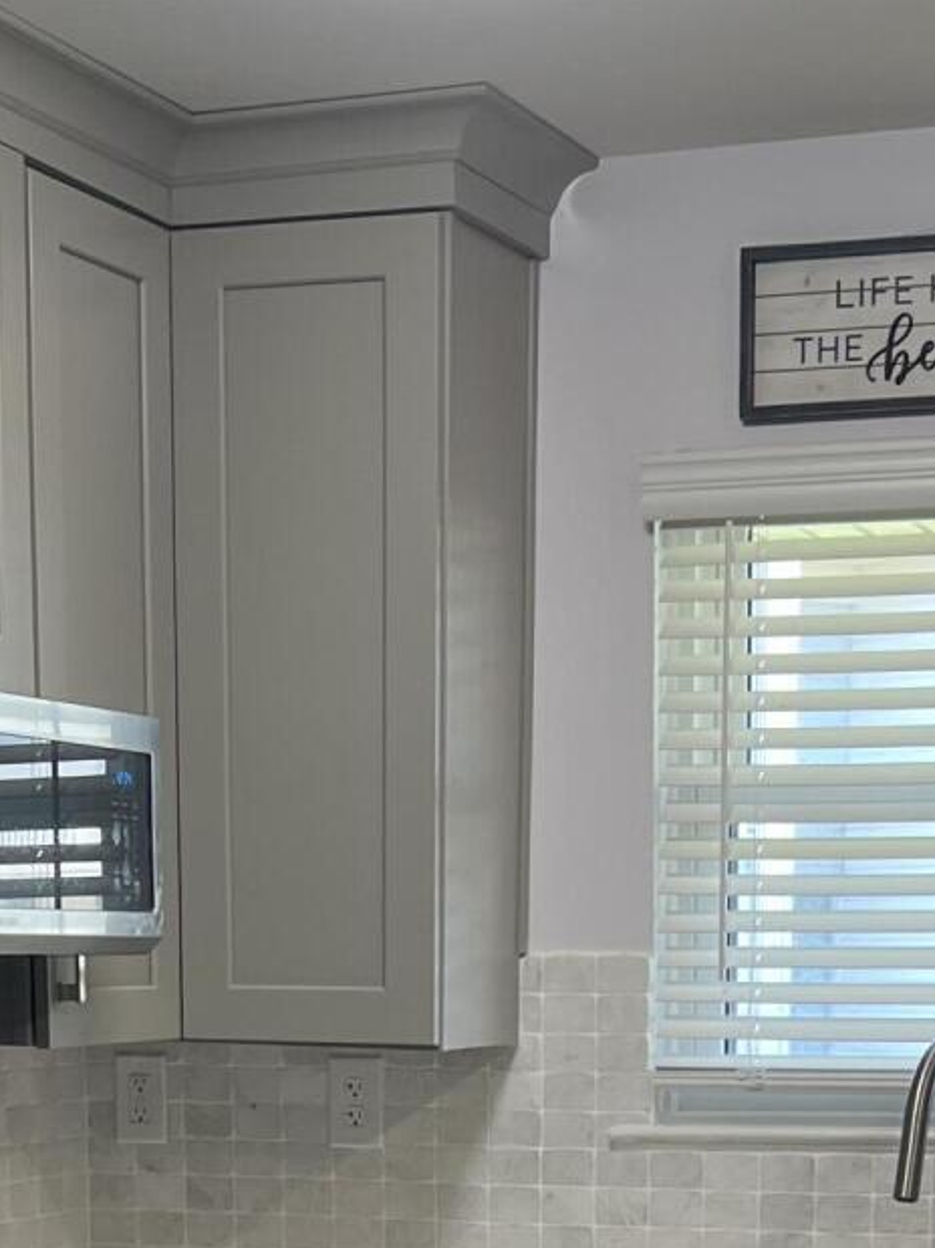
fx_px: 3026
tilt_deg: -10.2
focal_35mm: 84
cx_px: 510
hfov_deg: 17.6
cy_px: 1498
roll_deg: +0.7
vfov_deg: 21.6
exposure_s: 1/120
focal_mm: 5.7
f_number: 1.5
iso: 125
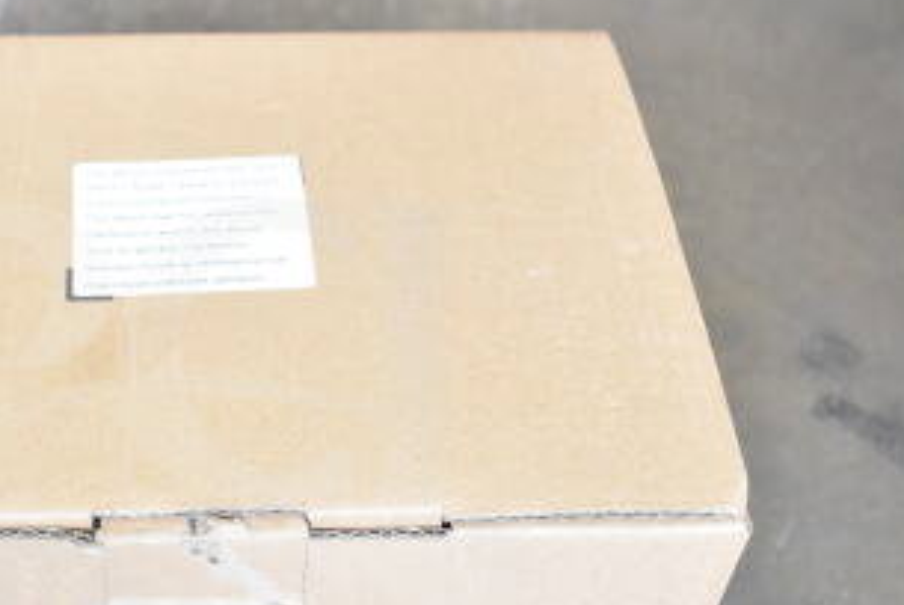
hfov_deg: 29.8
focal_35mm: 66
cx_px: 187
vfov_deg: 20.5
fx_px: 1659
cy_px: 437
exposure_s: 1/100
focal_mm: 22
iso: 1600
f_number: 5
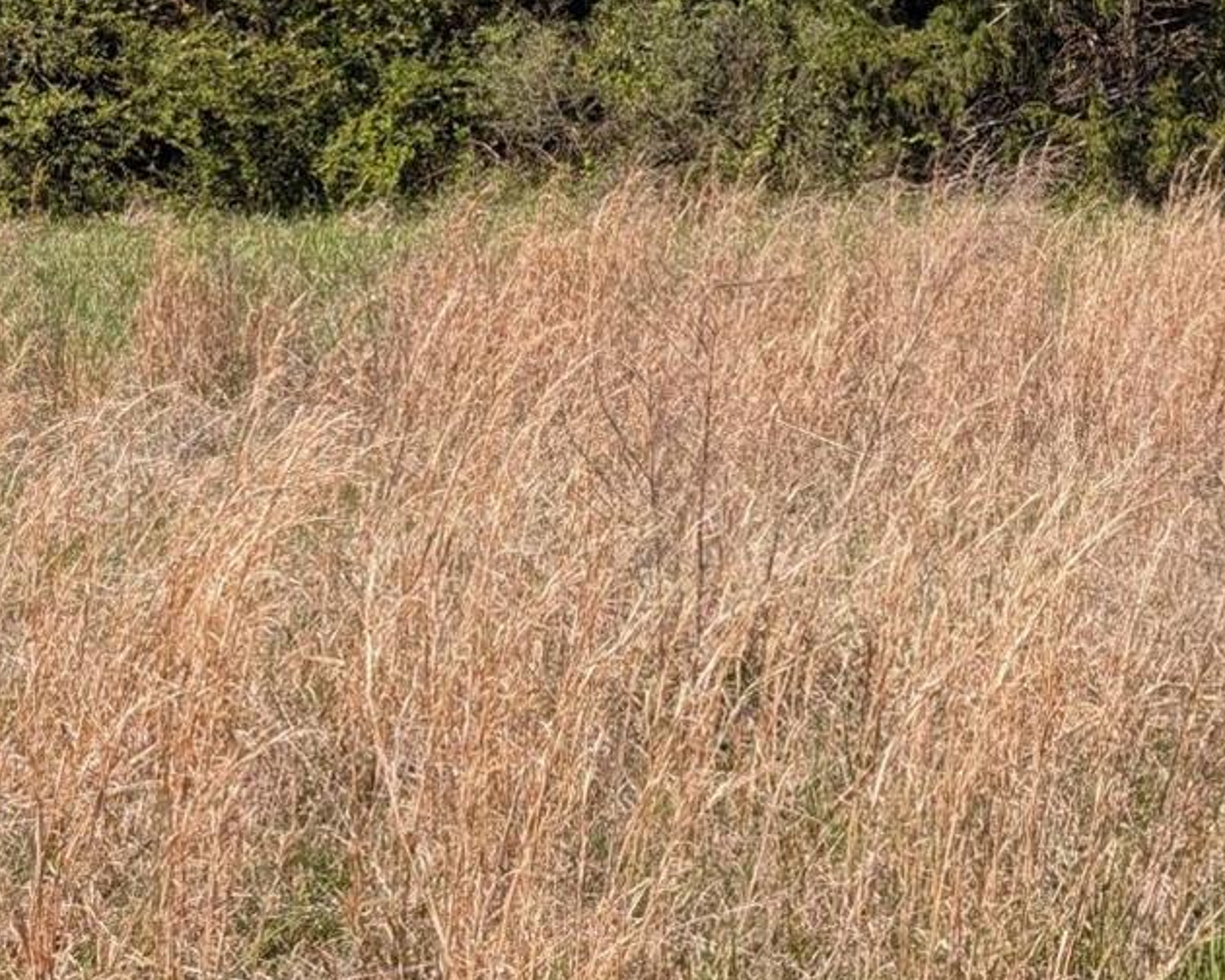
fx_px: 2755
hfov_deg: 22.6
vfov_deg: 19.4
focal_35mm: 76
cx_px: 1556
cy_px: -68
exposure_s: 1/789
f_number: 1.68
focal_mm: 6.9
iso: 20
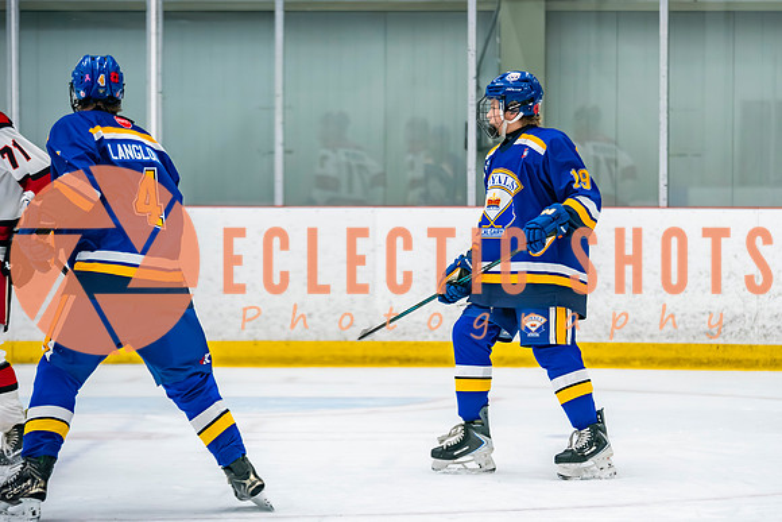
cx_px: 520
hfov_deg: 10.8
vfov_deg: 7.2
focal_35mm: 190
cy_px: 280
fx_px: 4120
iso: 2000
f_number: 2.8
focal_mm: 140
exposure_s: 1/640
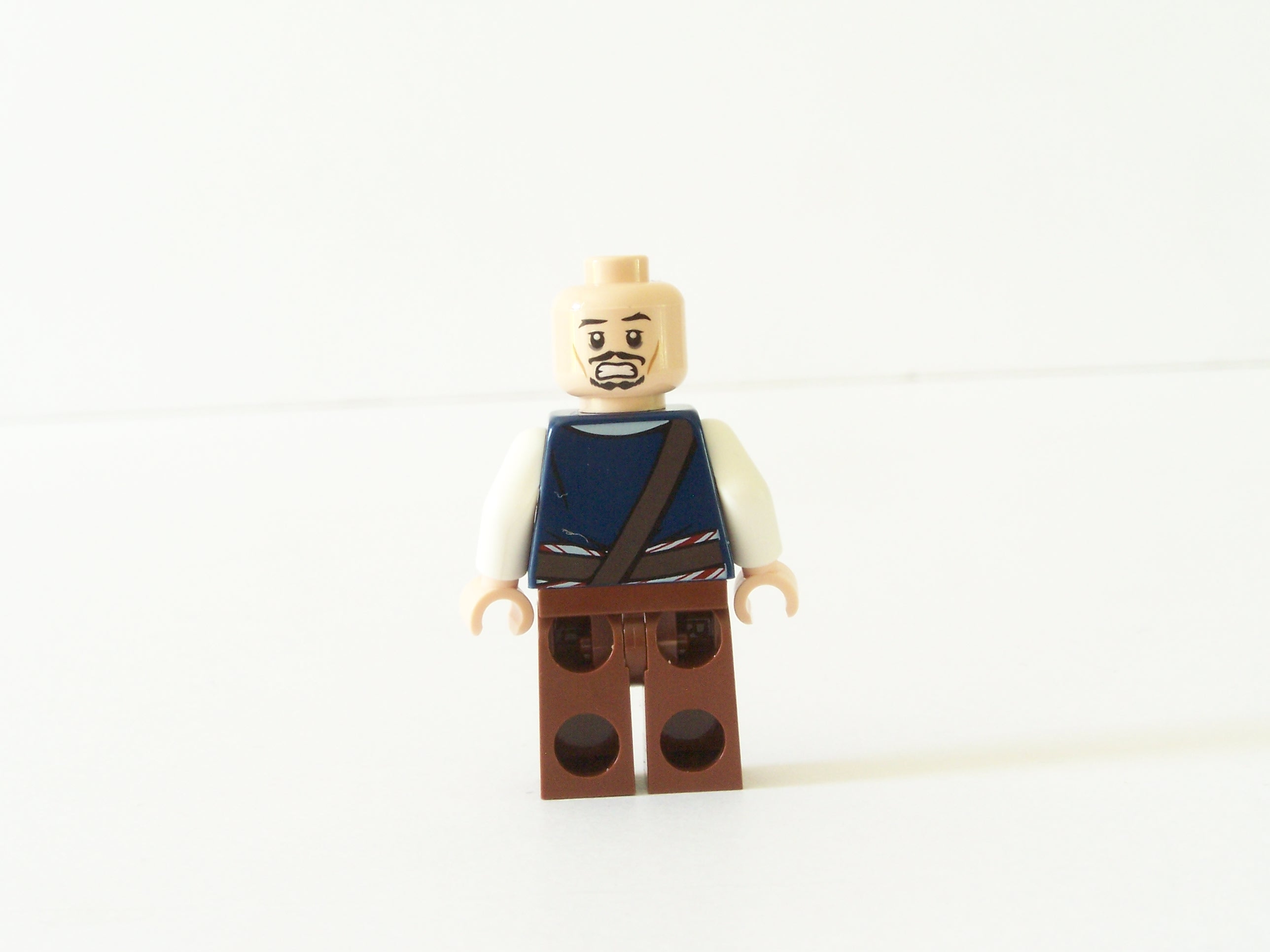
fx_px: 2752
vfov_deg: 19.6
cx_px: 635
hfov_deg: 26.0
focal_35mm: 75
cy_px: 476
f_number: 7.1
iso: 200
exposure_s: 1/10
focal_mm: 12.4
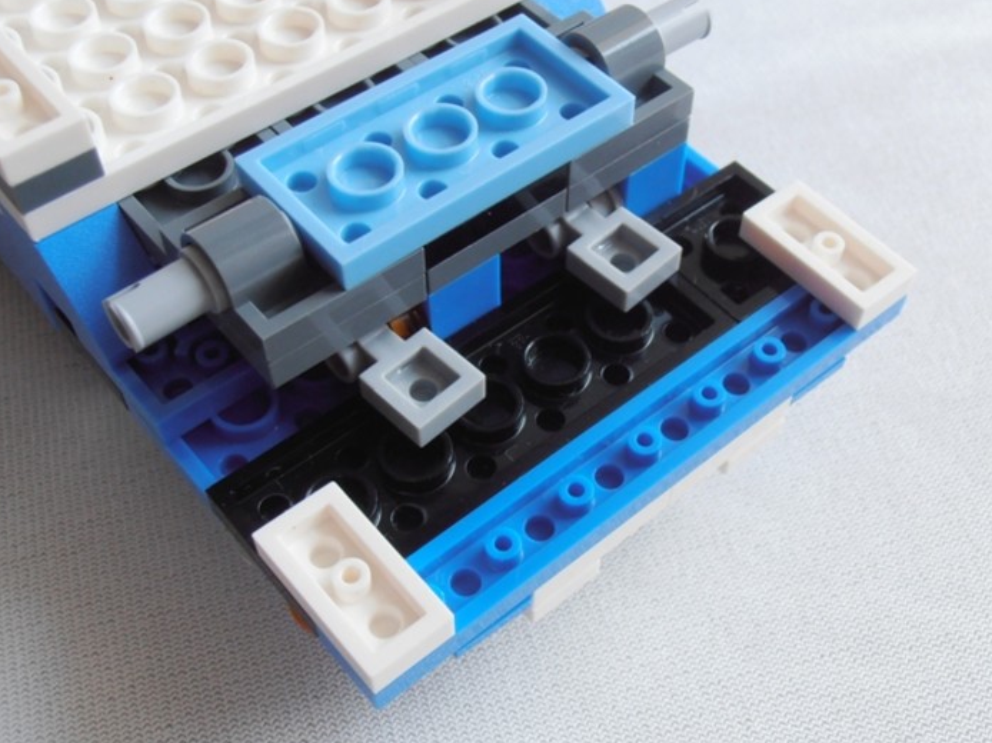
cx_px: 585
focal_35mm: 48
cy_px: 407
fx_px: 1375
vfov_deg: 30.2
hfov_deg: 39.5
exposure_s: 1/80
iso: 80
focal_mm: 6.61
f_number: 3.9
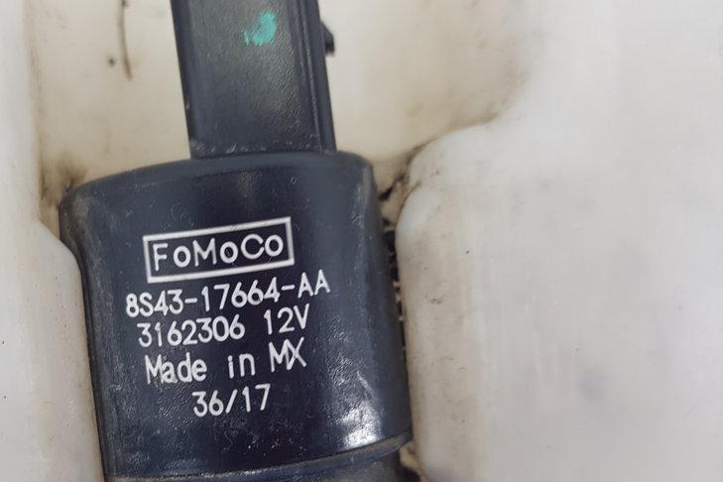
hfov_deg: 50.1
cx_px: 262
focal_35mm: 38
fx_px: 763
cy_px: 333
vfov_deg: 34.6
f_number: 1.7
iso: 80
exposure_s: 1/50
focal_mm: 4.2
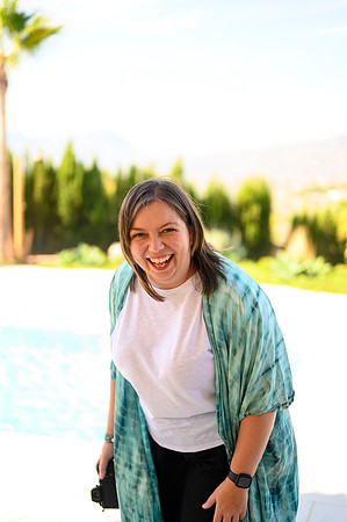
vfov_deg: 39.6
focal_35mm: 50
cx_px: 174
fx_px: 725
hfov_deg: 26.9
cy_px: 261
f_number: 1.8
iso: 100
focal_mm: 50
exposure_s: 1/640
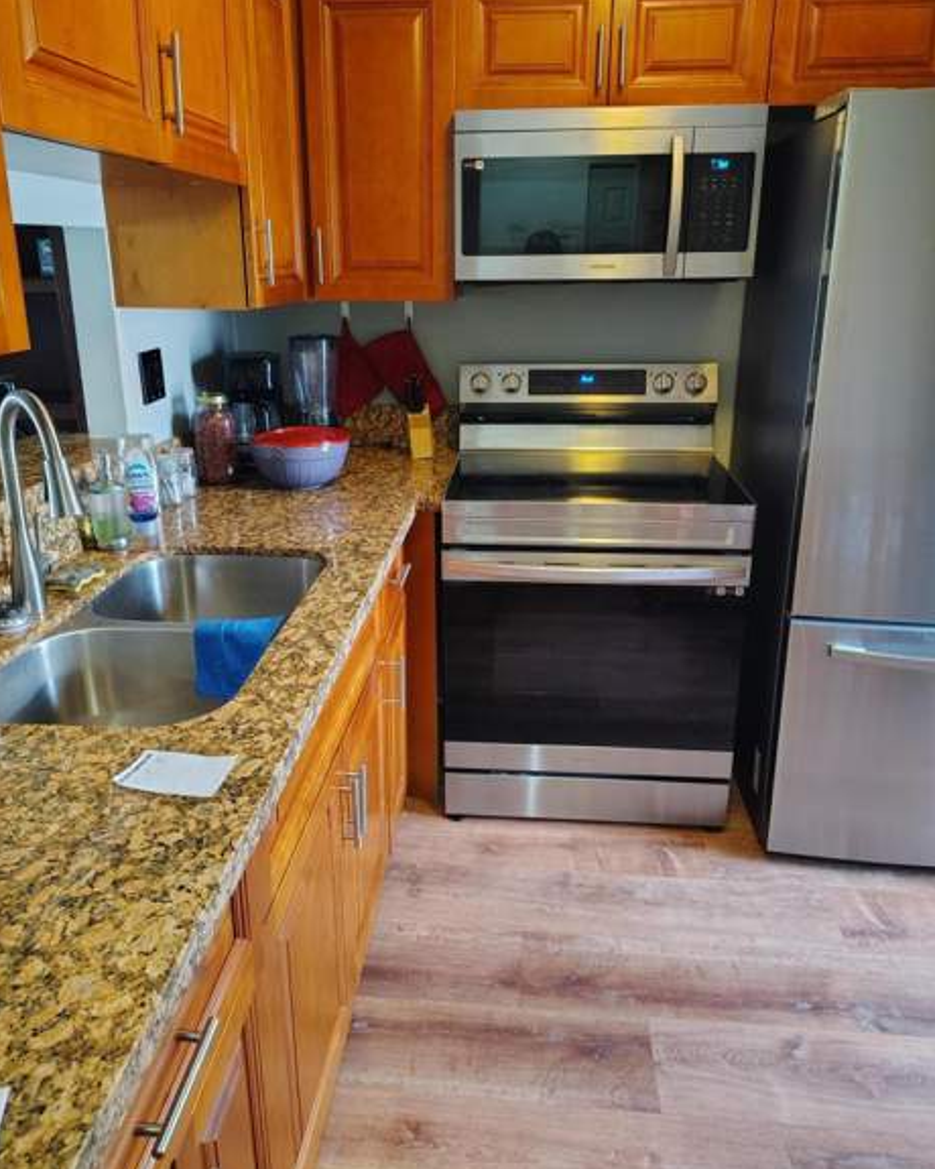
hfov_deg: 54.9
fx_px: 899
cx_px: 449
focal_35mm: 26
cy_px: 543
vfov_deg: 66.0
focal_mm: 5.56
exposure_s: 1/30
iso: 3122
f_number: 1.8
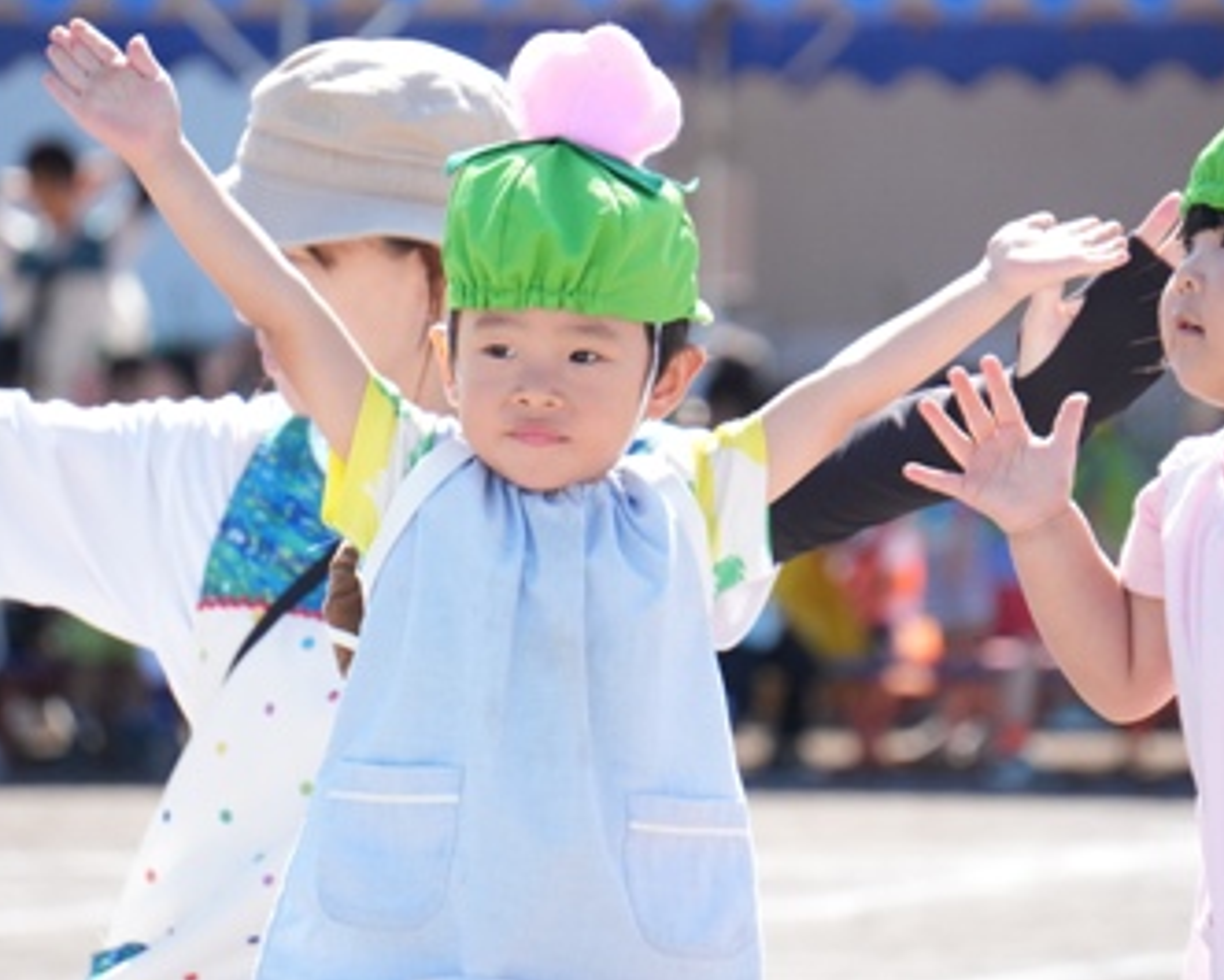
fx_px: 11906
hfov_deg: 5.9
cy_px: 490
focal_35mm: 329
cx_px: 588
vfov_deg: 4.7
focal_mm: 193
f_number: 7.1
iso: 1600
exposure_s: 1/1250
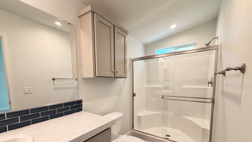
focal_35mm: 16
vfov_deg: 65.7
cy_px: 92
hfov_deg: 99.3
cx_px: 120
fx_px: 107
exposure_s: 1/120
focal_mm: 2.22
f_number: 2.2
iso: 320
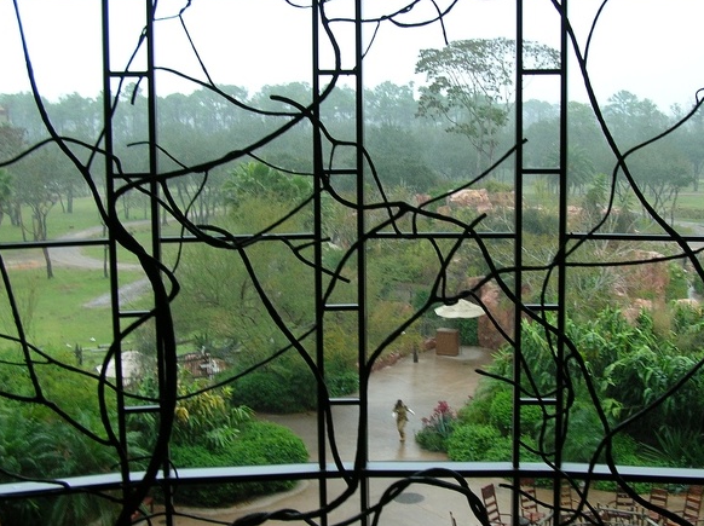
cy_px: 267
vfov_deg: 29.6
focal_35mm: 49
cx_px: 452
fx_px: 995
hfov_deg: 38.6
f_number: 2.7
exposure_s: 1/49
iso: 50
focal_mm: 6
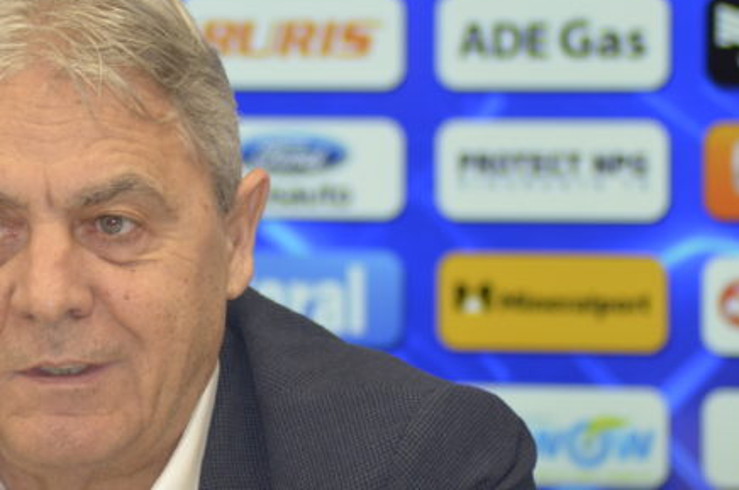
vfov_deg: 3.1
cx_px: 136
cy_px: 257
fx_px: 8931
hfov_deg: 4.7
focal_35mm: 436
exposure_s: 1/60
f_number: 4.5
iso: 1100
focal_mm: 165
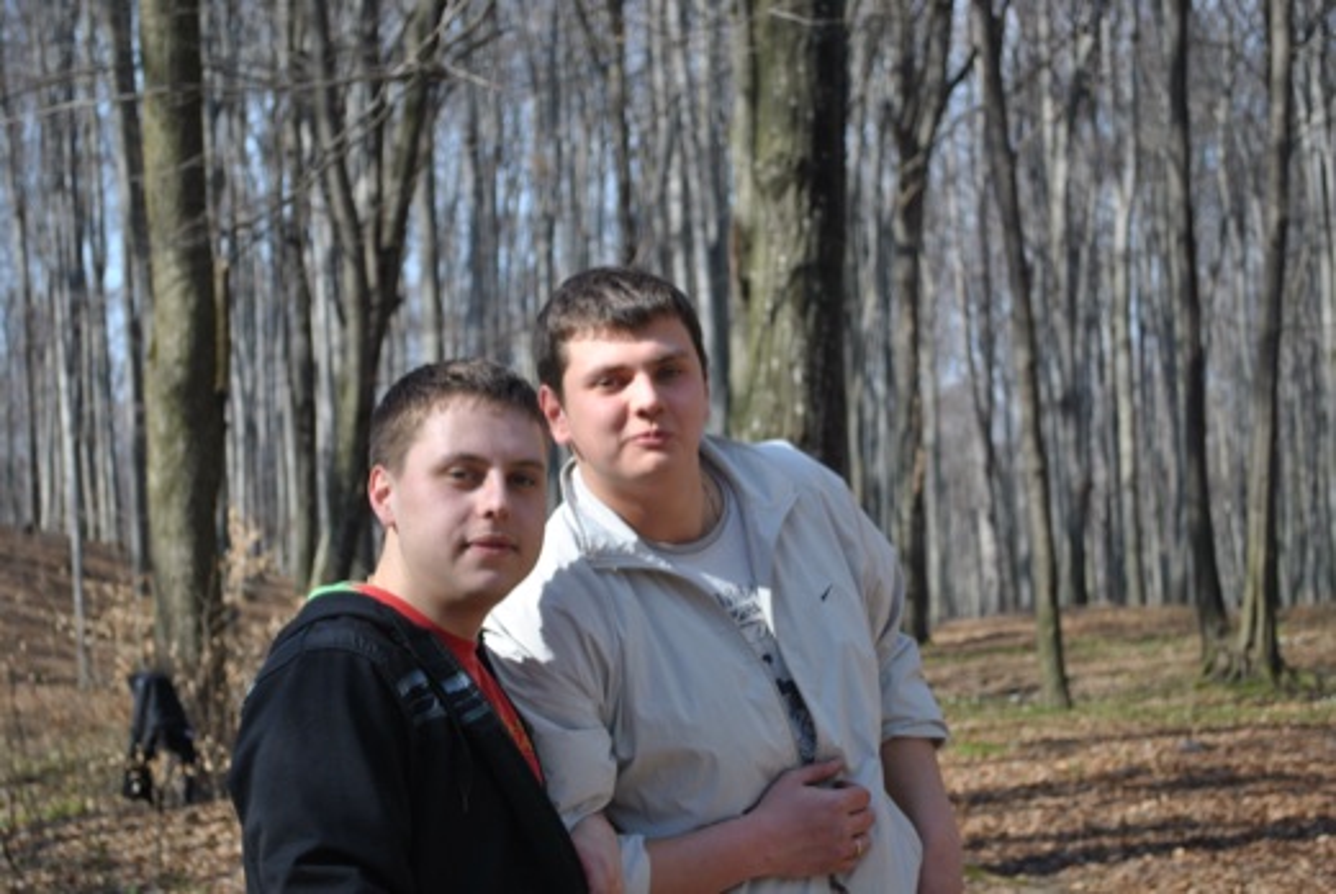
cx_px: 668
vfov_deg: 19.8
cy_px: 447
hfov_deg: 29.2
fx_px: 2564
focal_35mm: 69
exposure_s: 1/400
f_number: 5.3
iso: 200
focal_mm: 46
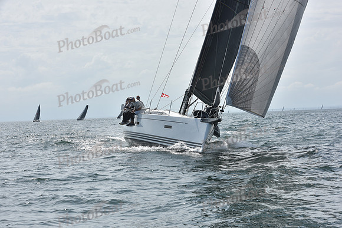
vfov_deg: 17.1
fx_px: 760
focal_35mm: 80
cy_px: 114
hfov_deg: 25.4
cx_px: 171
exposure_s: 1/800
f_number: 10
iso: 200
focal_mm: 80
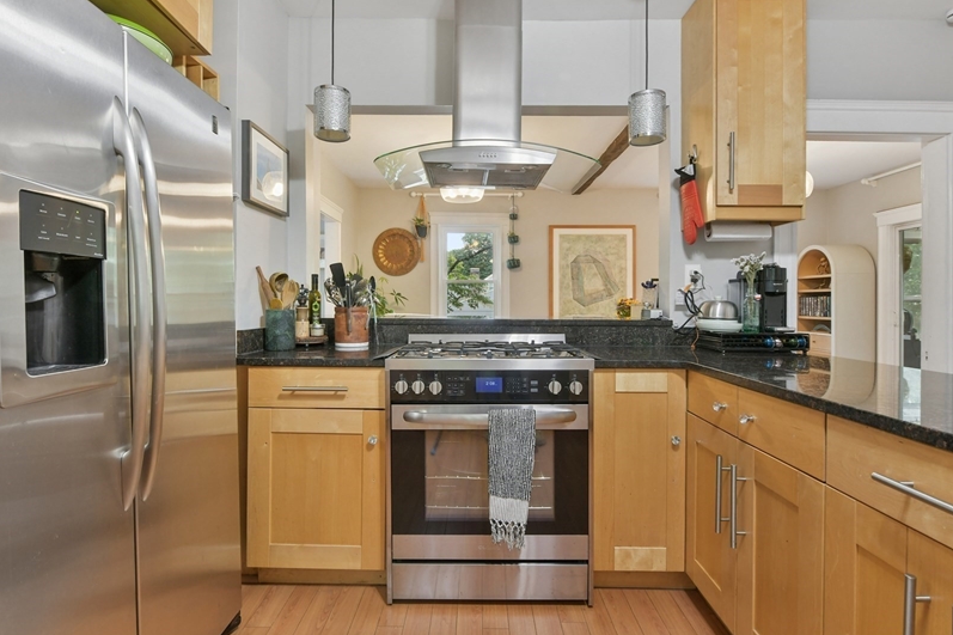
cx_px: 466
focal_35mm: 18
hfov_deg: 90.0
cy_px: 320
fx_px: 476
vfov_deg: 67.4
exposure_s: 1/6
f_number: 9
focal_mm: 14
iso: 640
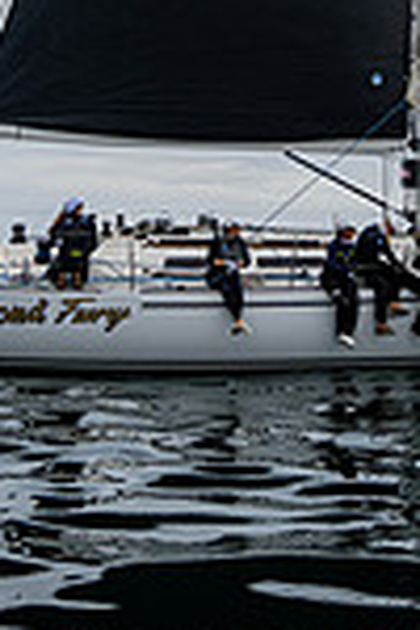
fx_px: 1470
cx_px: 281
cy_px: -248
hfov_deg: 16.2
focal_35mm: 84
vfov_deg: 21.3
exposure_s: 1/2500
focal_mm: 28
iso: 800
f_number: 6.3
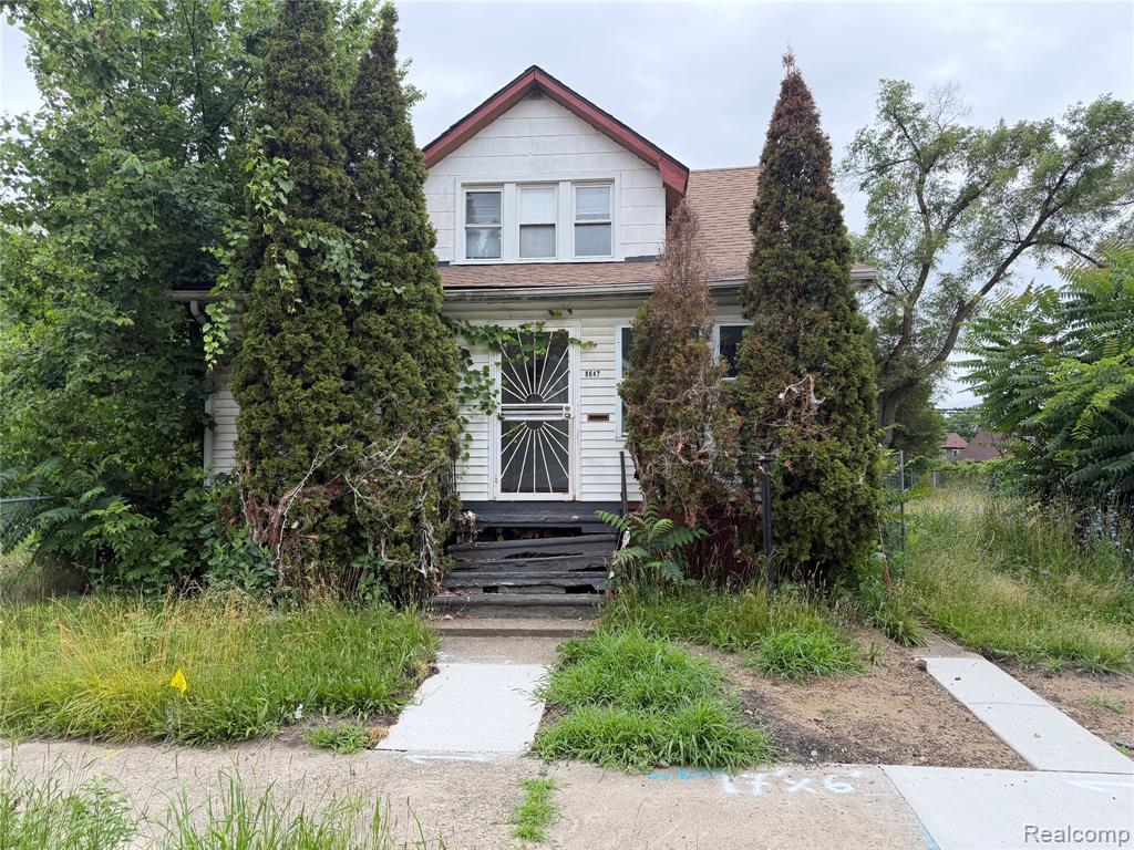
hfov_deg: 71.6
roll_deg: -0.1
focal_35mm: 24
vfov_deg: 56.8
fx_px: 786
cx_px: 567
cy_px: 425
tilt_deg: +2.7
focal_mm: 6.76
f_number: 1.78
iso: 100
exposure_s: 1/1018
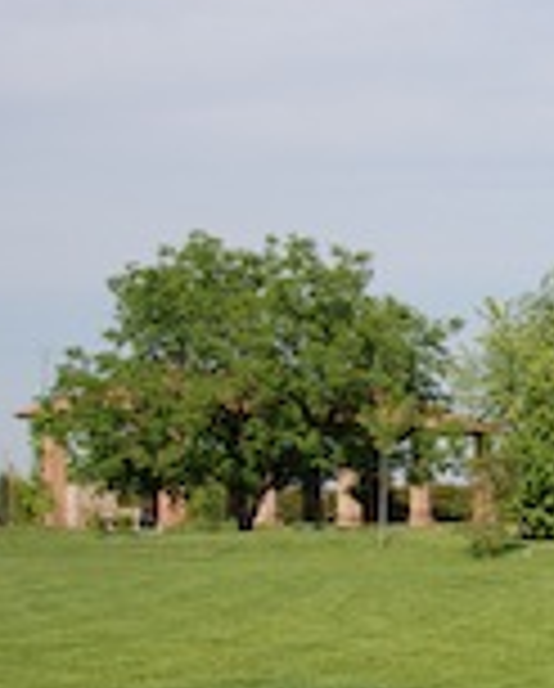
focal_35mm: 66
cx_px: 824
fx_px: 1349
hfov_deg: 20.1
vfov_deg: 28.5
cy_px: 463
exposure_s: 1/400
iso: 200
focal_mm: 18
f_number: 10
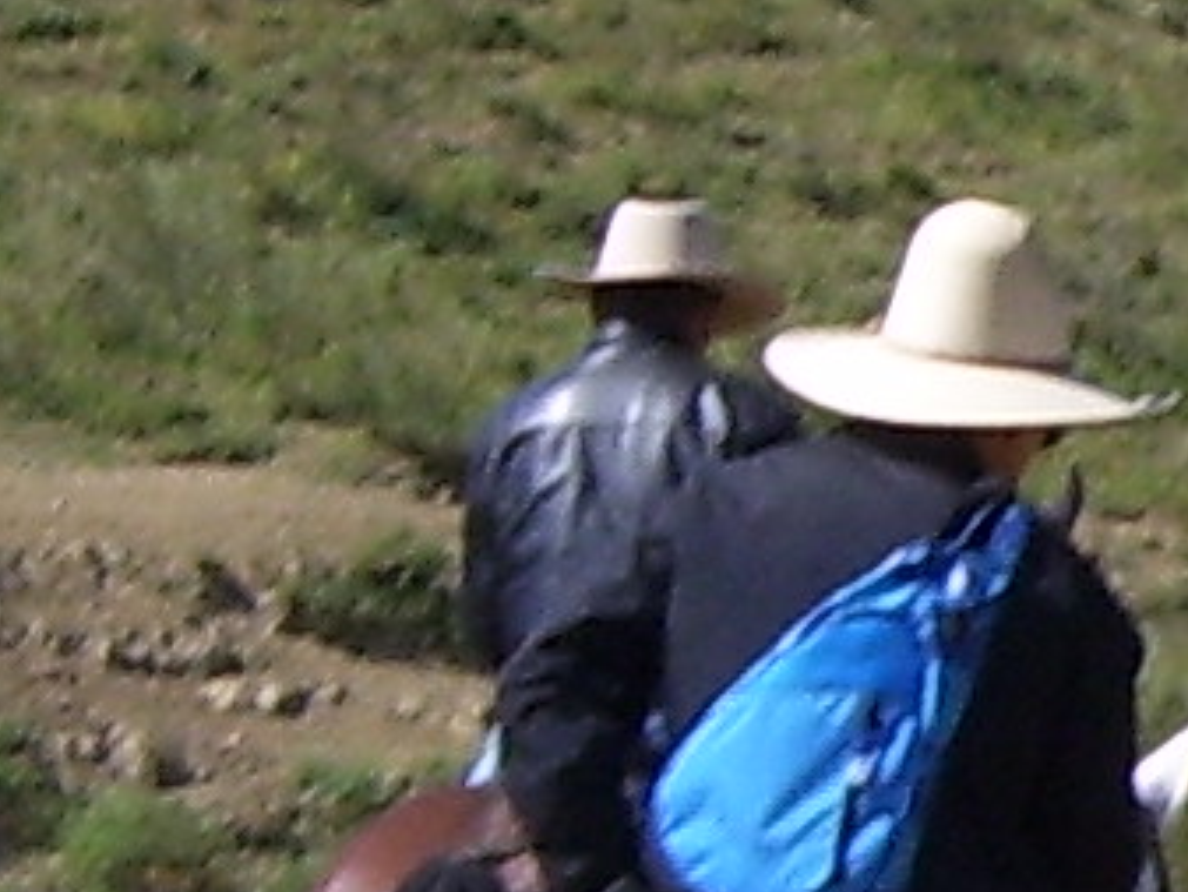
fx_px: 8926
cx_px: 2090
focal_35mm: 260
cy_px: 497
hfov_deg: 7.4
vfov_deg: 5.7
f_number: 4.8
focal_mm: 5.6
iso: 80
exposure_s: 1/500
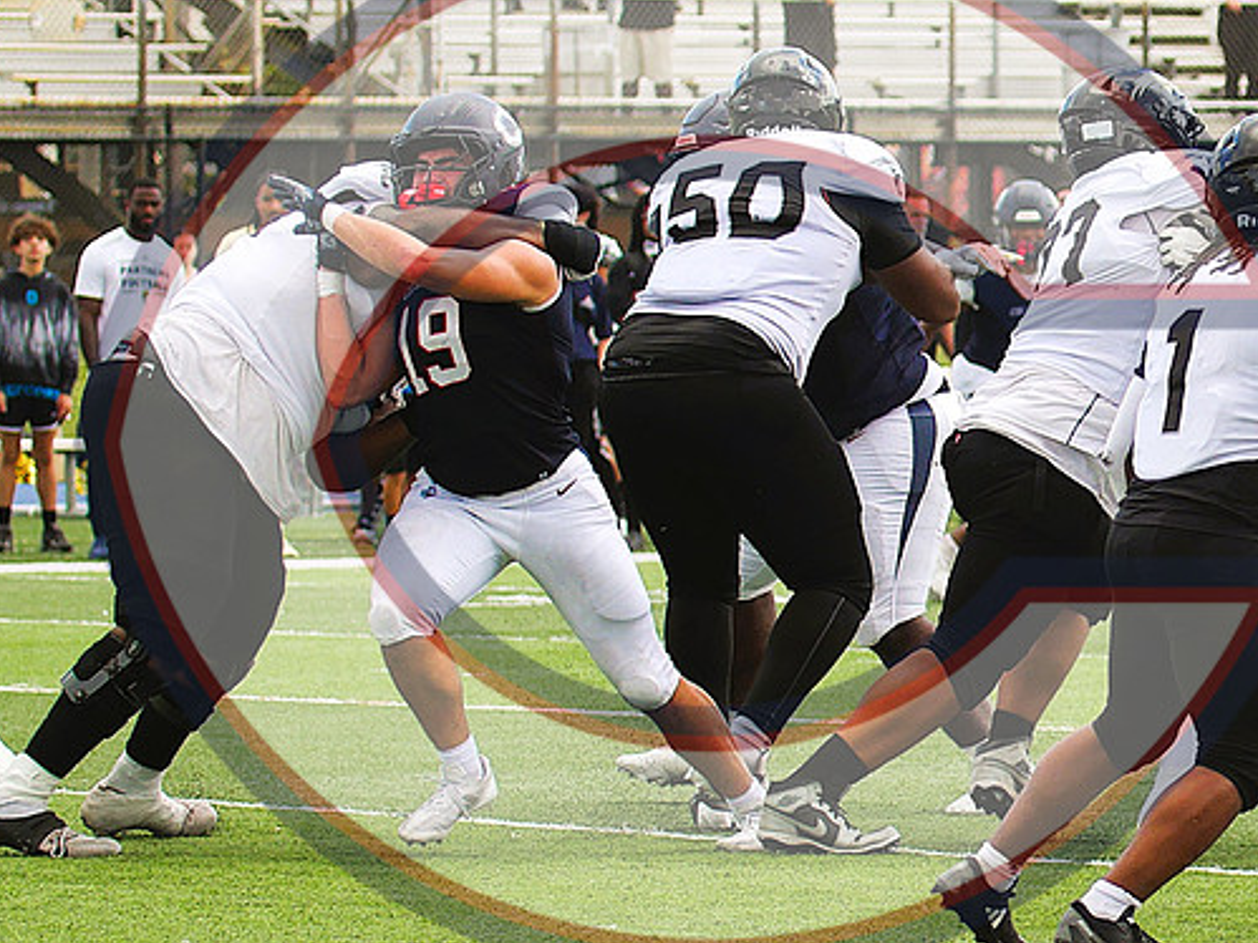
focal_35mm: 165
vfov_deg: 9.0
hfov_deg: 12.0
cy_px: 443
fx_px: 5995
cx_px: 698
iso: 200
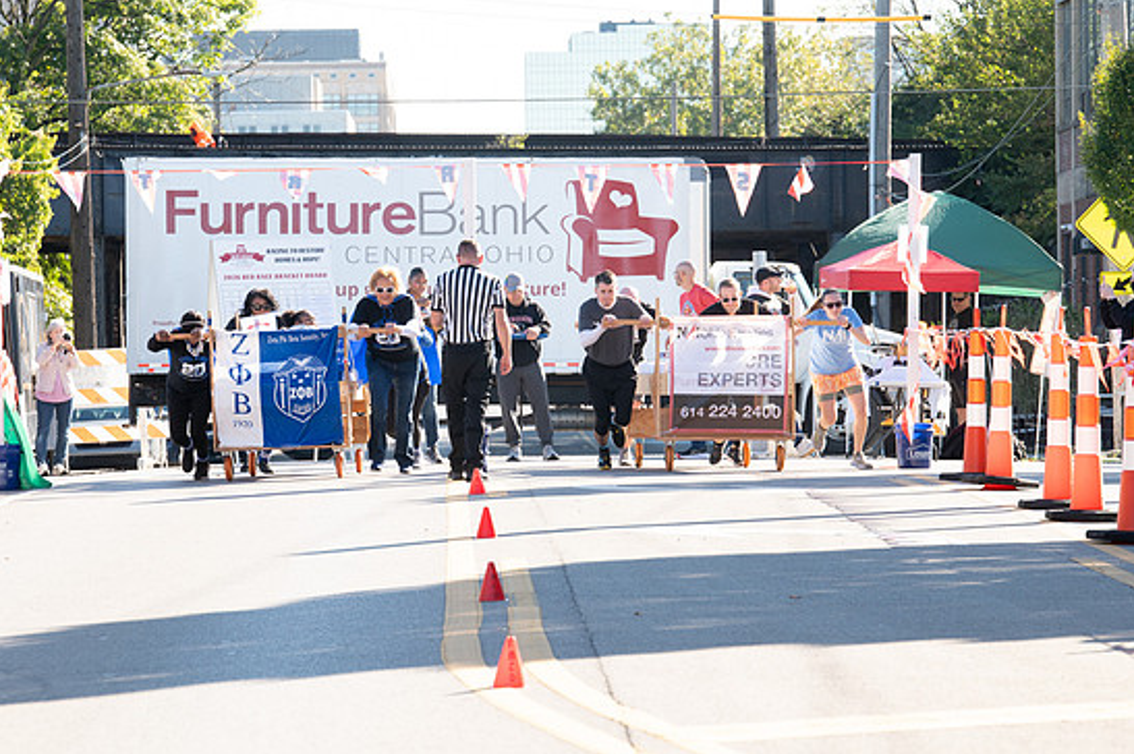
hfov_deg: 10.8
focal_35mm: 191
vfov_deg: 7.2
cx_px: 538
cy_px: 377
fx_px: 6013
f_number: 8
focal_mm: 165
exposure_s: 1/400
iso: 640
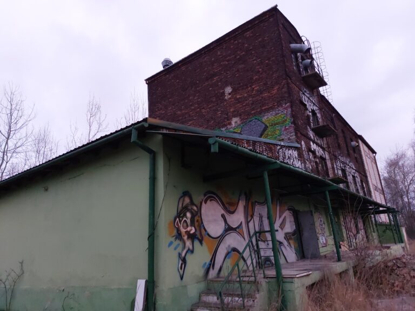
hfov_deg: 71.6
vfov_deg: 56.8
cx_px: 208
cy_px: 156
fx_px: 288
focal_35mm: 24
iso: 500
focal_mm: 5.23
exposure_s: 1/25
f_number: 1.8
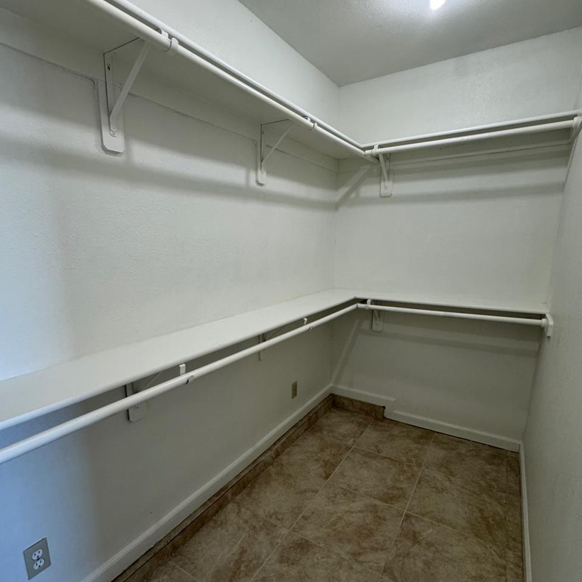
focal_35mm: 19
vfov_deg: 77.5
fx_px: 361
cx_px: 268
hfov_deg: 77.5
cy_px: 318
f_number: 2.2
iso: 200
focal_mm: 2.22
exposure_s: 1/120
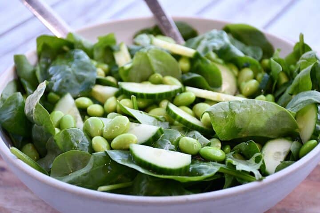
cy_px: 106
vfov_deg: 17.5
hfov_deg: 26.0
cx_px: 160
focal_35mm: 78
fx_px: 693
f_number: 5.6
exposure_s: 1/125
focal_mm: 52
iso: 200
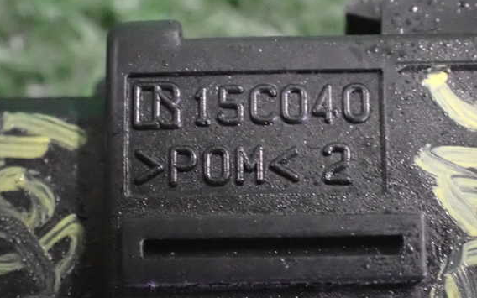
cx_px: 246
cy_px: 132
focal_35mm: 112
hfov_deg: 18.6
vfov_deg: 11.7
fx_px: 1456
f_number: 4.9
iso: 6400
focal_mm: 18
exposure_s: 1/30
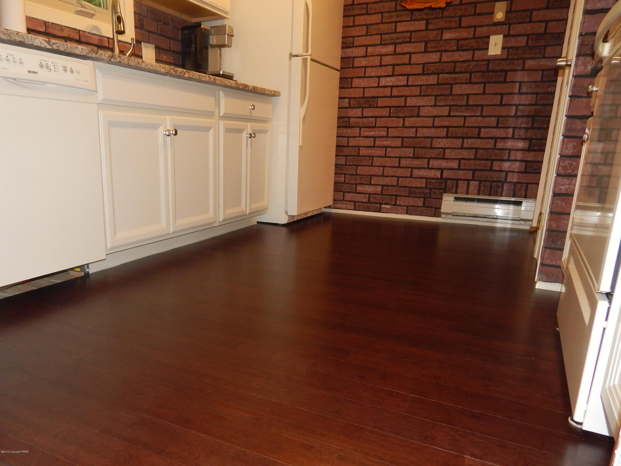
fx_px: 395
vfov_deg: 61.1
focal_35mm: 22
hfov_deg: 76.4
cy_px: 233
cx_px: 310
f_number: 3
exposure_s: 1/30
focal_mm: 4
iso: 200
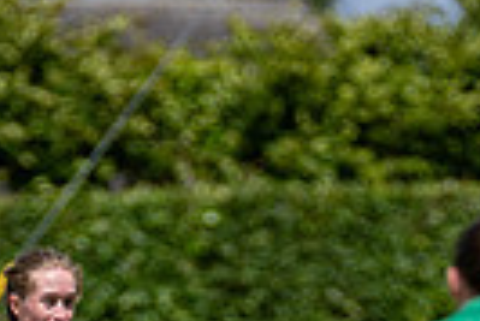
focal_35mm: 1043
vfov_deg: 1.3
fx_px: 13922
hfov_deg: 2.0
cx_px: 195
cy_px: 676
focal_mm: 240
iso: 125
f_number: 2.8
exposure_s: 1/6400
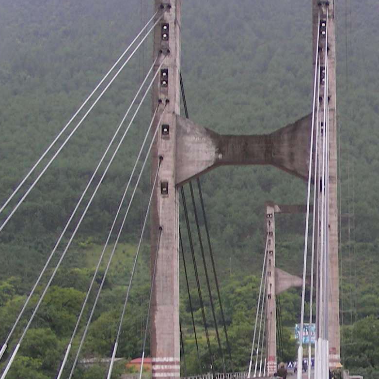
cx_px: 435
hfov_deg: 18.8
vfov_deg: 19.7
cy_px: 221
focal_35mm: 88
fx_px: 1090
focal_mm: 6.3
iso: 50
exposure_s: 1/48.3
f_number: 3.5
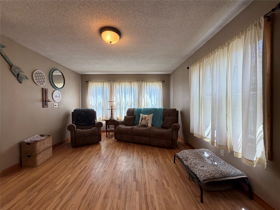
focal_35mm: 14
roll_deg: +1.0
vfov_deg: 85.7
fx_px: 113
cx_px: 140
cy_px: 105
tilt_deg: -0.9
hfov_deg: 102.1
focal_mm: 2.22
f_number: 2.2
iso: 160
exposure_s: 1/120
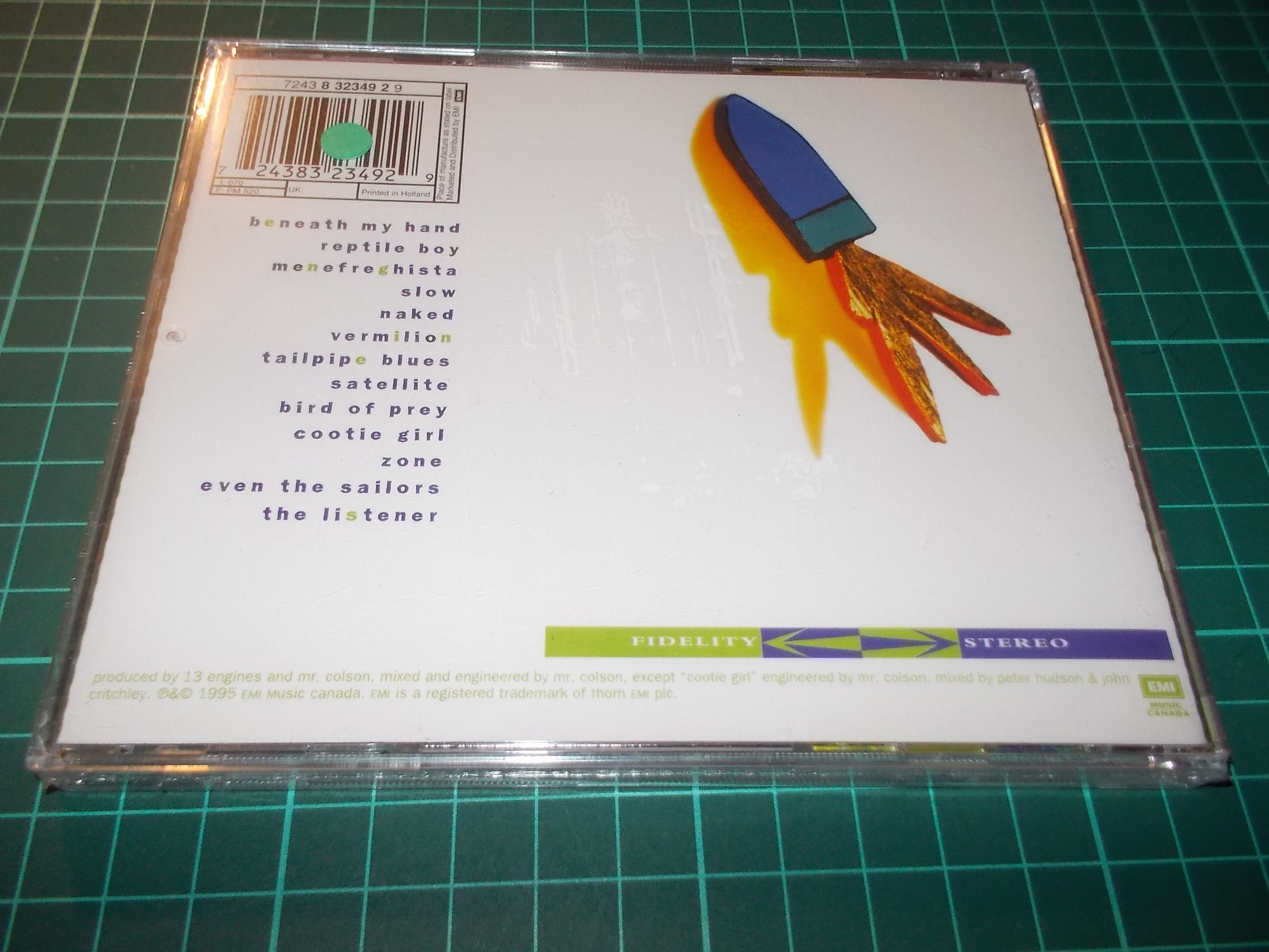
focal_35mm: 29
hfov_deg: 61.7
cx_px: 634
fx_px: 1063
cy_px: 476
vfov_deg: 48.2
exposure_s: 1/30
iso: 200
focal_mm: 4.1
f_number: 3.3
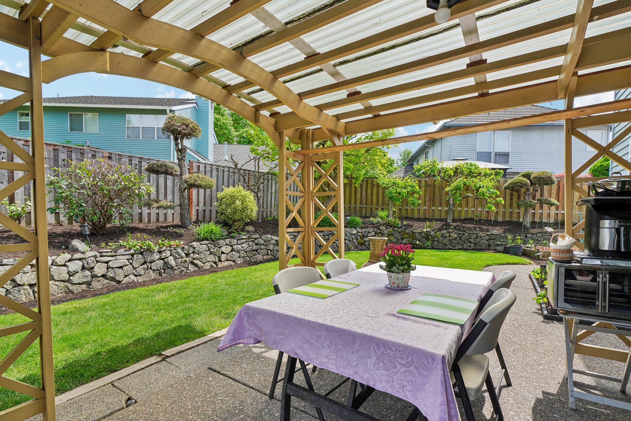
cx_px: 316
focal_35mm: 16
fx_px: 280
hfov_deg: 96.7
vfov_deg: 73.7
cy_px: 210
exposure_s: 1/400
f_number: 8
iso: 400
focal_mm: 16
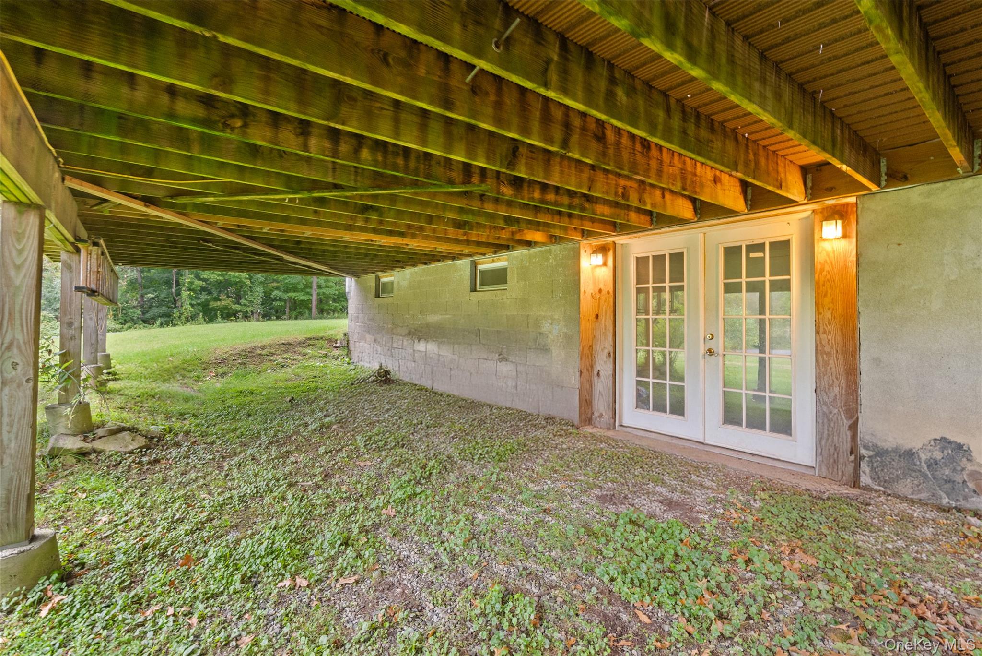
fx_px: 437
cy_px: 328
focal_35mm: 16
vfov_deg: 73.8
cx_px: 491
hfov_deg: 96.7
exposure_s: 1/2.5
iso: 1600
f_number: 9
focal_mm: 16
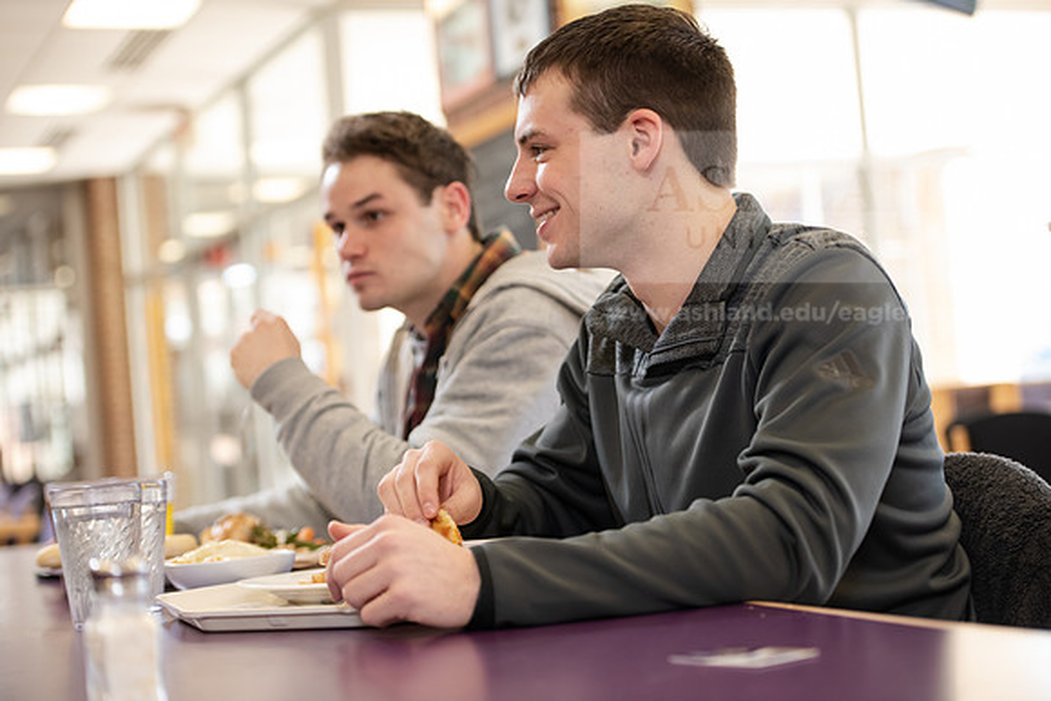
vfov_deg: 19.5
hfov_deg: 28.8
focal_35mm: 70
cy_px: 350
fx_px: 2044
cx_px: 526
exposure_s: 1/160
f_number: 3.2
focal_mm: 70
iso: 1000
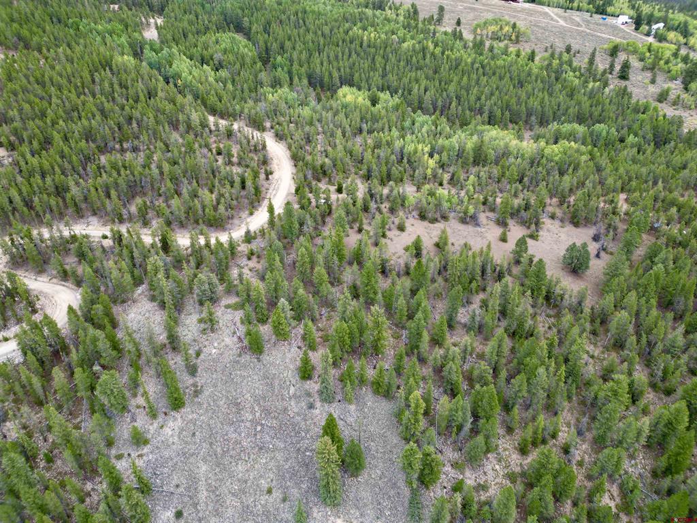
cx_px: 348
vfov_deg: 56.8
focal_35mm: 24
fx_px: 483
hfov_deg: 71.6
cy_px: 262
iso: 100
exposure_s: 1/500
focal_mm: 6.72
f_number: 1.7
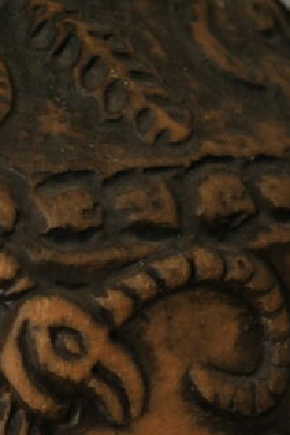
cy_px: 406
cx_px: 150
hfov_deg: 6.3
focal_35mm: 218
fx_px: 2634
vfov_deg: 9.4
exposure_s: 1/30
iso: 1600
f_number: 5.6
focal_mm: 50
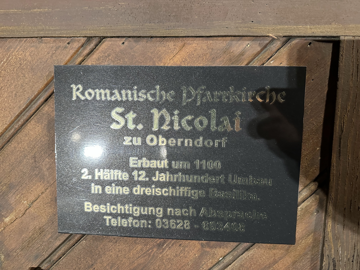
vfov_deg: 56.8
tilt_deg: -6.9
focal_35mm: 24
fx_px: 250
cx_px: 180
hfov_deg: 71.6
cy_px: 135
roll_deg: -2.3
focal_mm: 6.86
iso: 640
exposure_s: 1/33
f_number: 1.78
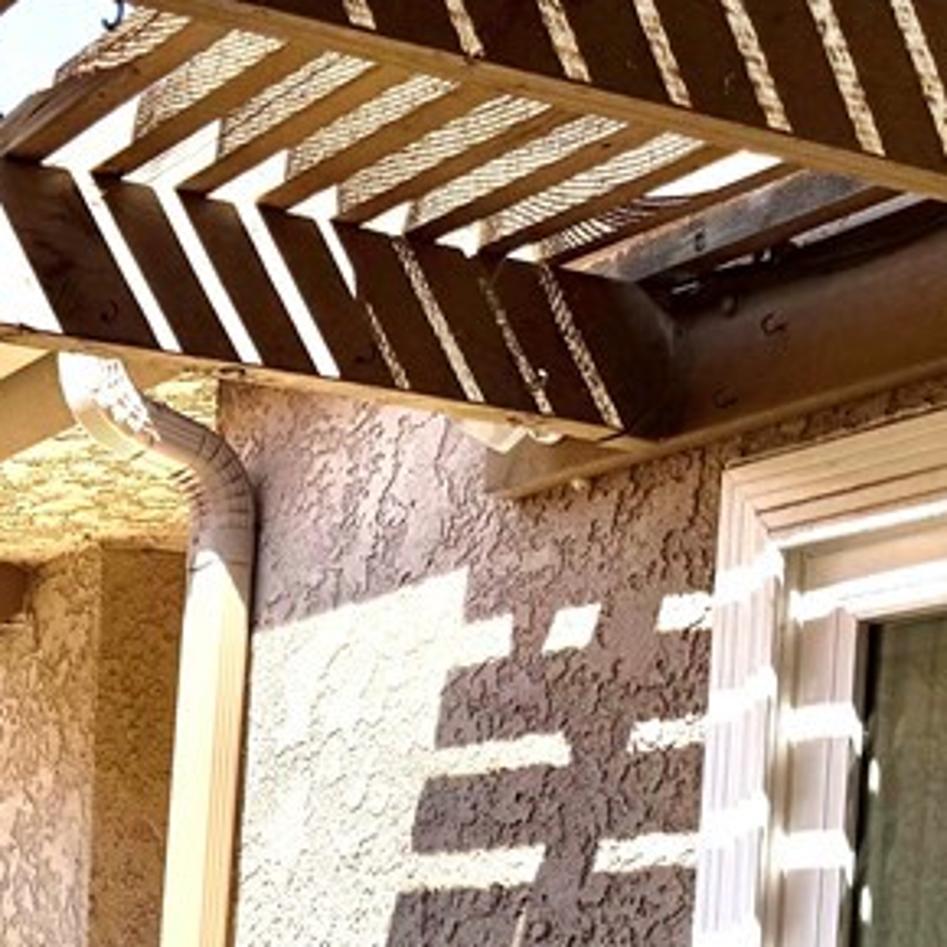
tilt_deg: -3.7
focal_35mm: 75
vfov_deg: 21.0
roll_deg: -2.1
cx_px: -124
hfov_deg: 21.7
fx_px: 2321
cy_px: 1218
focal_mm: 6.76
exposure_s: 1/3279
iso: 80
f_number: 1.78
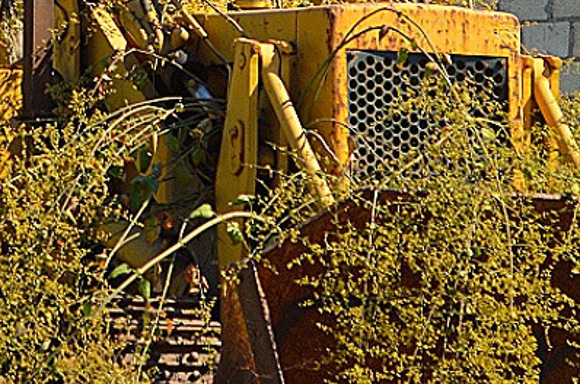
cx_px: 156
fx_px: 5340
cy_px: 41
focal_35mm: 332
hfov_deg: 6.2
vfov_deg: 4.1
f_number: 5.6
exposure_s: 1/400
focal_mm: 55
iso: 100
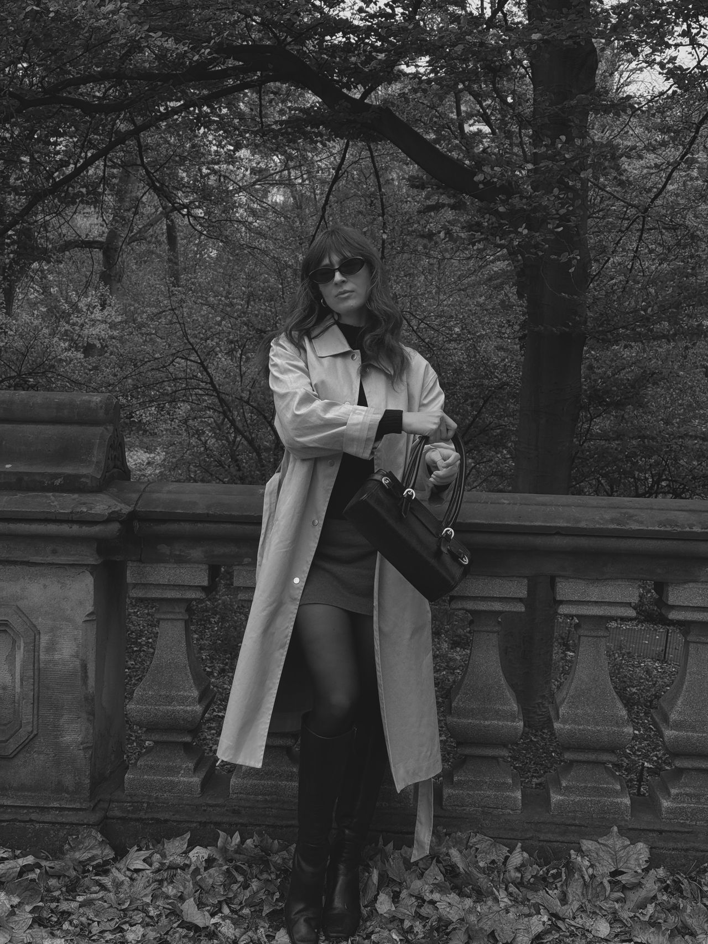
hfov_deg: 30.3
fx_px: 1309
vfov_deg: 39.7
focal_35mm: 48
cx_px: 354
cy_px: 472
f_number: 1.78
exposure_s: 1/1059
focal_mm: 6.76
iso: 64
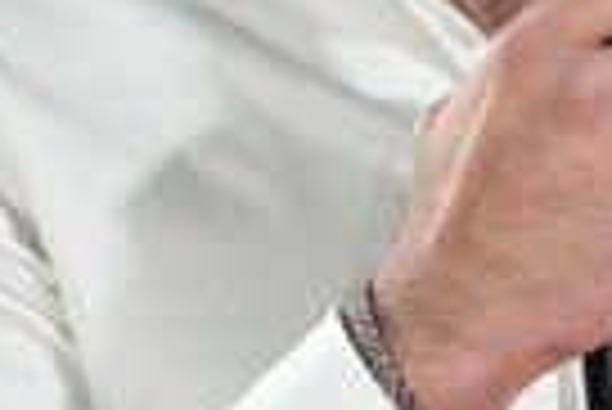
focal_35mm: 1244
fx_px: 21170
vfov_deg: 1.1
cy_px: 124
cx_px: 702
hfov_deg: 1.7
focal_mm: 165
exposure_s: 1/60
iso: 1600
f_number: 6.3
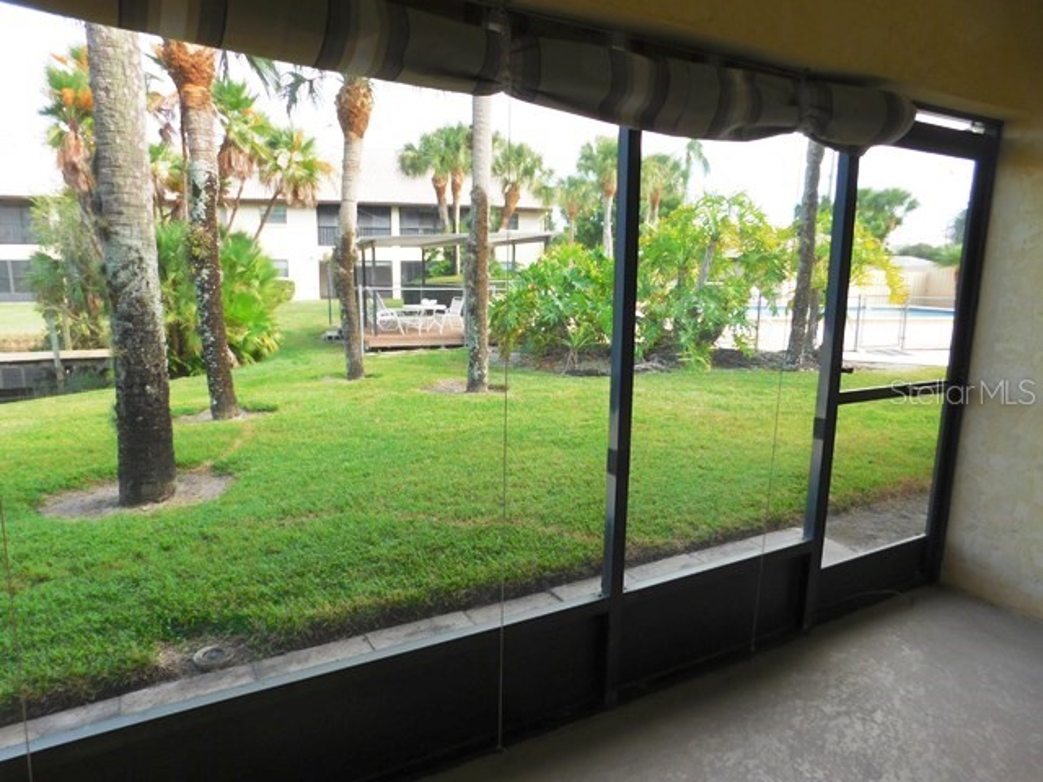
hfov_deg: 73.9
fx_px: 693
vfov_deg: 58.9
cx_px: 522
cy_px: 391
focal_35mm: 23
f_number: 3
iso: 125
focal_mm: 4
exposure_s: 1/250
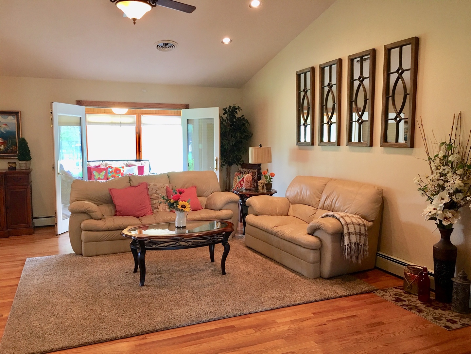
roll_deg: -0.5
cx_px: 236
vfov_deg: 48.2
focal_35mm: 29
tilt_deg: -4.2
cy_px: 177
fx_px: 395
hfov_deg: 61.7
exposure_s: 1/15
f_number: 2.2
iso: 40
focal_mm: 4.15
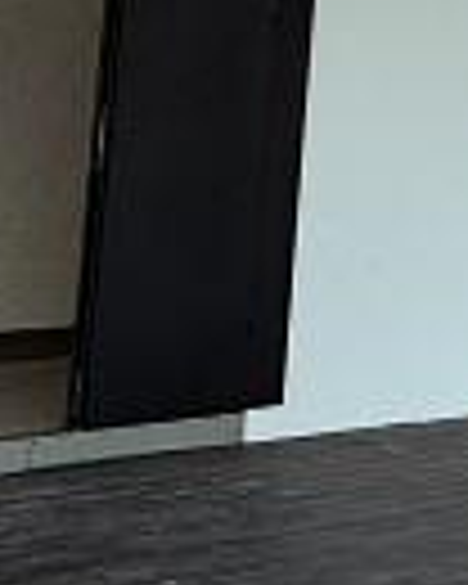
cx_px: 1274
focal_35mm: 105
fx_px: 1818
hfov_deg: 11.1
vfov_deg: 17.4
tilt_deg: +6.3
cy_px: -117
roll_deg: -1.2
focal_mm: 2.22
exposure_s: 1/99
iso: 50
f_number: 2.2
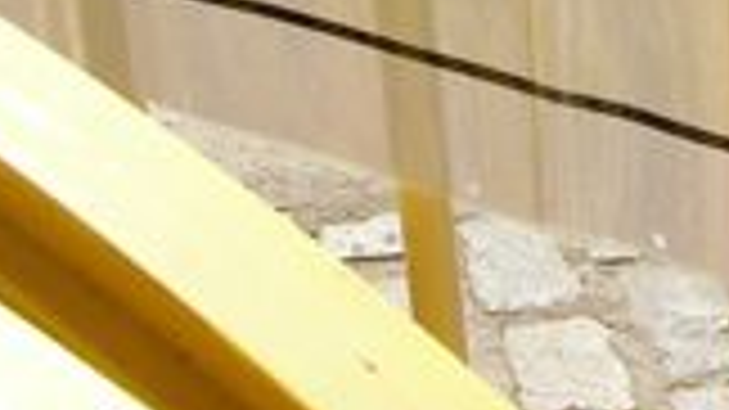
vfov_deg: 9.8
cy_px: -146
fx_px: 2338
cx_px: 536
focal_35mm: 121
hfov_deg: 17.6
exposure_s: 1/640
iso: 50
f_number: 4
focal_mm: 6
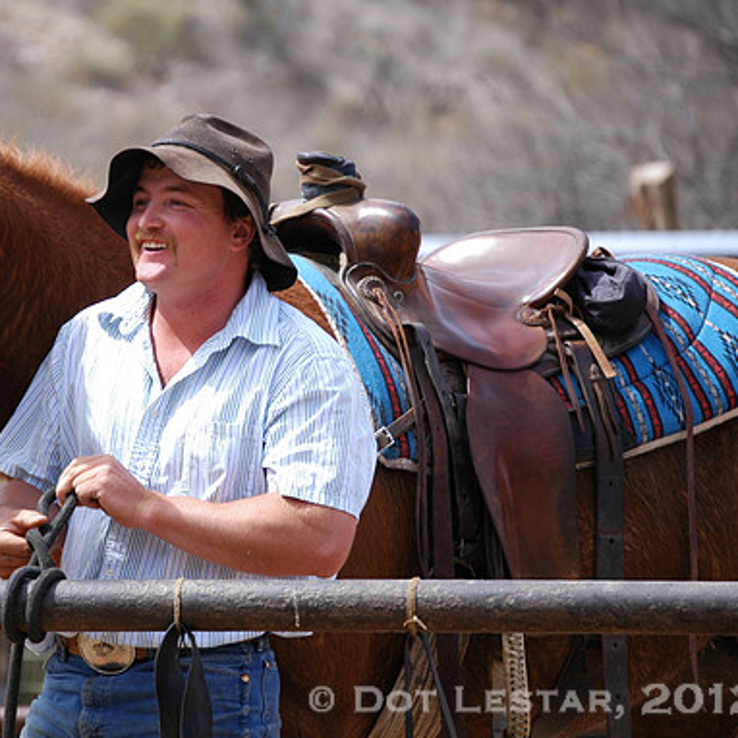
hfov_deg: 5.8
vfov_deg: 5.8
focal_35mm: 300
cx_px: 209
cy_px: 368
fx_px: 7228
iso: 200
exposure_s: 1/500
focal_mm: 155
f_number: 5.3
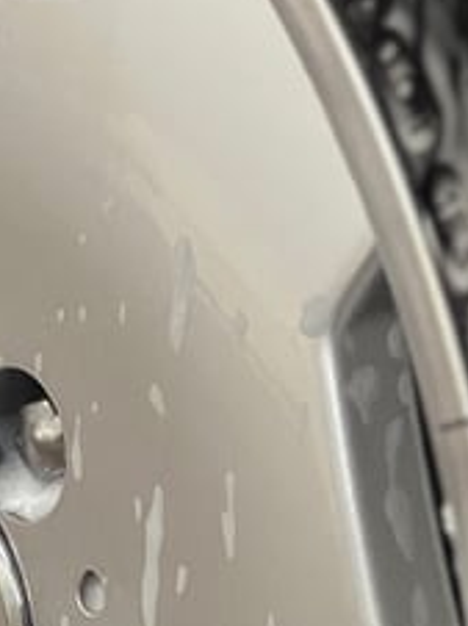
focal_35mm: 349
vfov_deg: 5.7
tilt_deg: -15.8
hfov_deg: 4.2
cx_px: -136
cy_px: 378
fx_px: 6303
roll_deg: +0.9
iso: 250
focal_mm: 9
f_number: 2.8
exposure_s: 1/90
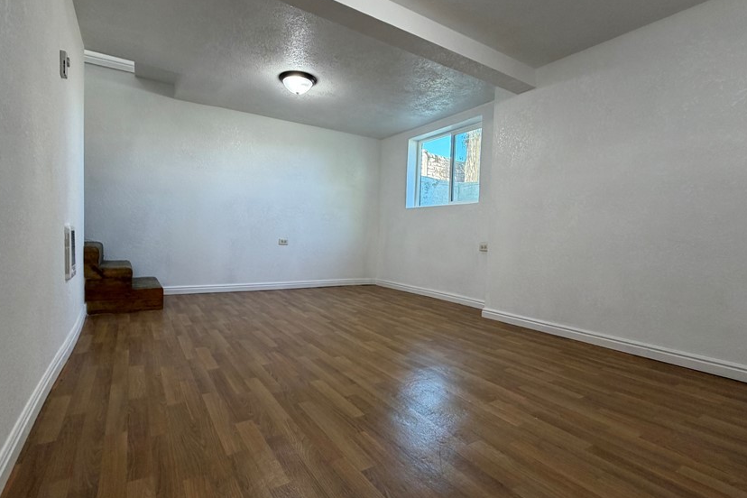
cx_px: 362
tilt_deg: -1.9
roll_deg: -1.7
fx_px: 373
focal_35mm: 18
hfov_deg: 90.0
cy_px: 248
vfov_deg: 67.4
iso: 160
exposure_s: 1/60
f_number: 2.2
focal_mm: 2.22
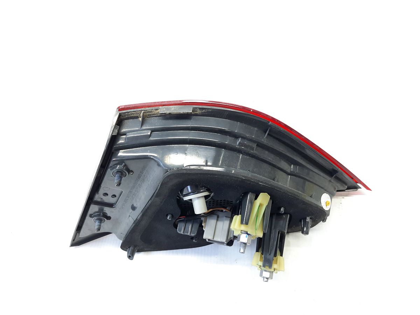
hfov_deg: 69.4
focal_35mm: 25
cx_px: 210
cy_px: 158
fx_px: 303
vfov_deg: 54.9
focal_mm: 4.6
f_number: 2
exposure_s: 1/50
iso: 160
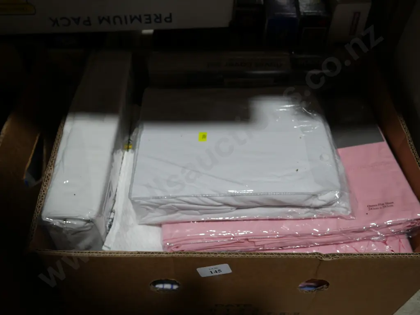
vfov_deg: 41.8
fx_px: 413
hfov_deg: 53.9
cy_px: 158
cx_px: 210
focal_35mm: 34
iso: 200
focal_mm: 17
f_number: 4
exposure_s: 1/125
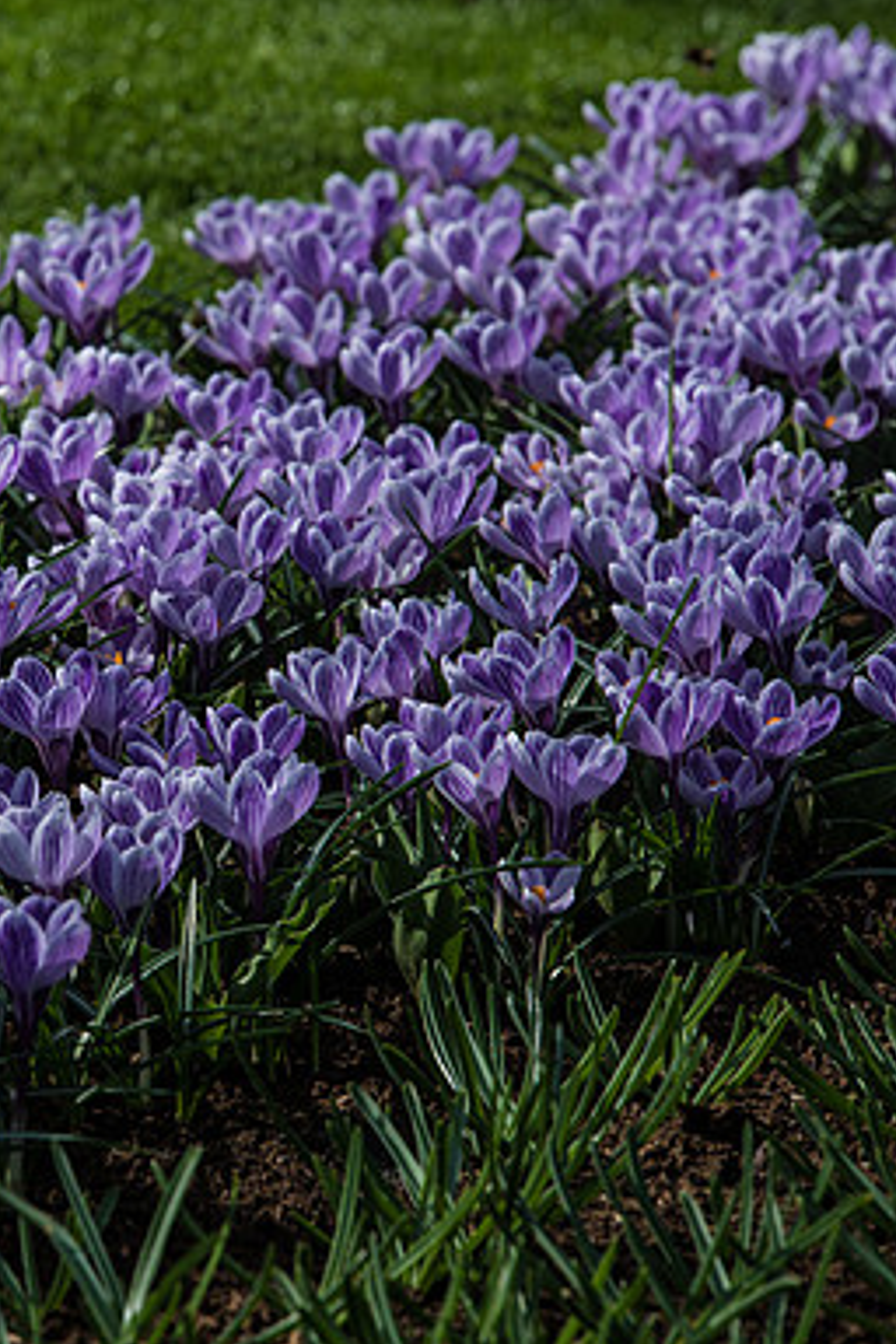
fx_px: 11274
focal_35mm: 302
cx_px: 18
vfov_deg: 6.8
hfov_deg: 4.5
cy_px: 670
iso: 80
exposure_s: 1/500
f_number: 7.1
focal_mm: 200
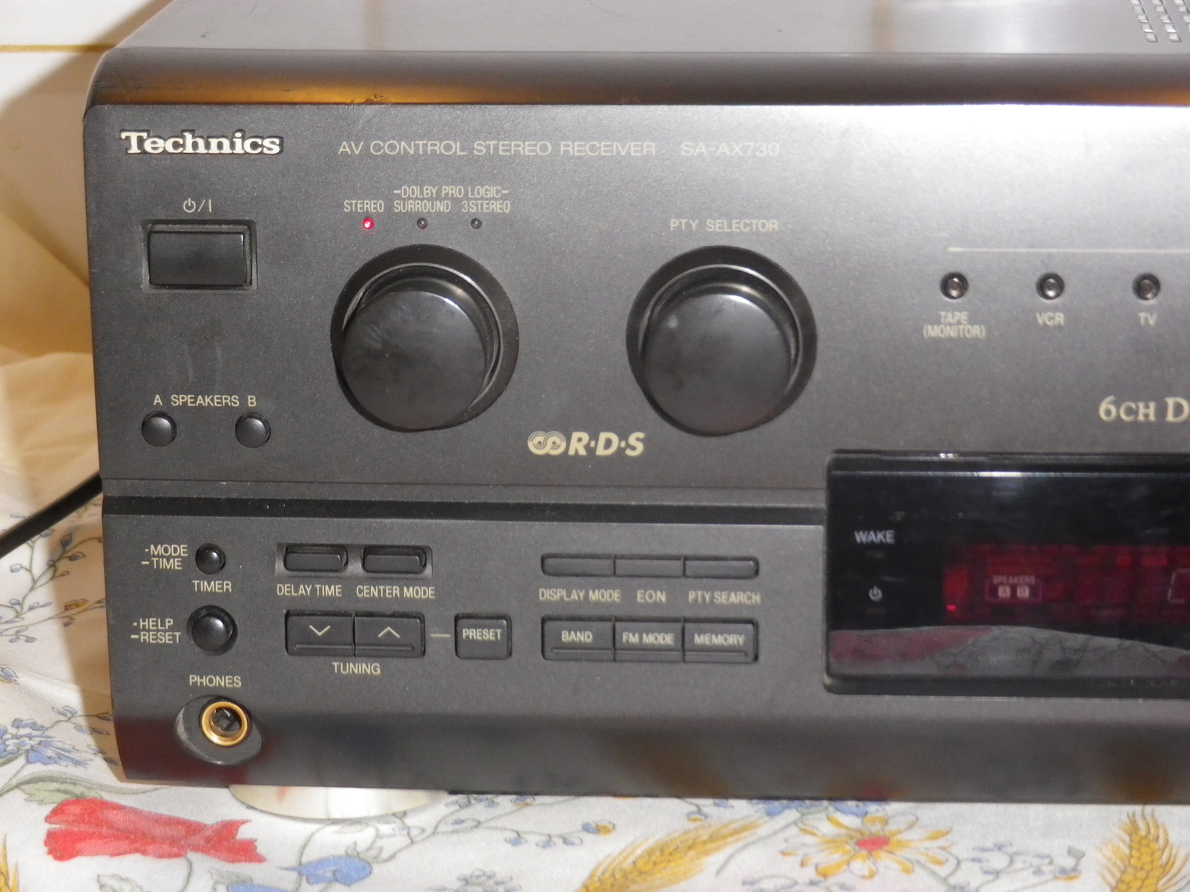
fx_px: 3163
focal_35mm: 92
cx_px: 593
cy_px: 445
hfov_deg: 21.3
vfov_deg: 16.1
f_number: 5
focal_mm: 16.4
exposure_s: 1/80
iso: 400
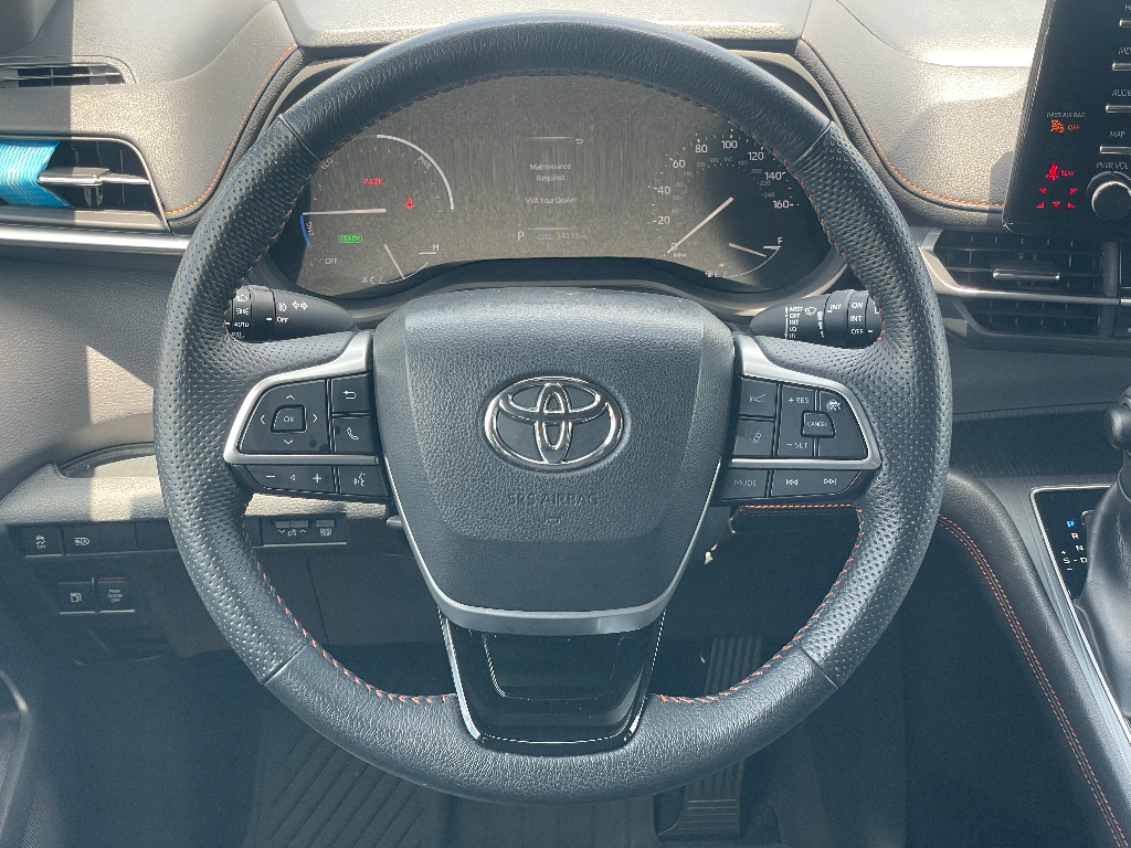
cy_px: 424
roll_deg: +0.7
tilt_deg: -29.9
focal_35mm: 52
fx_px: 1699
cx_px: 566
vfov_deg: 28.0
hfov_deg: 36.8
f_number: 2
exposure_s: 1/99
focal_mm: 6
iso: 64
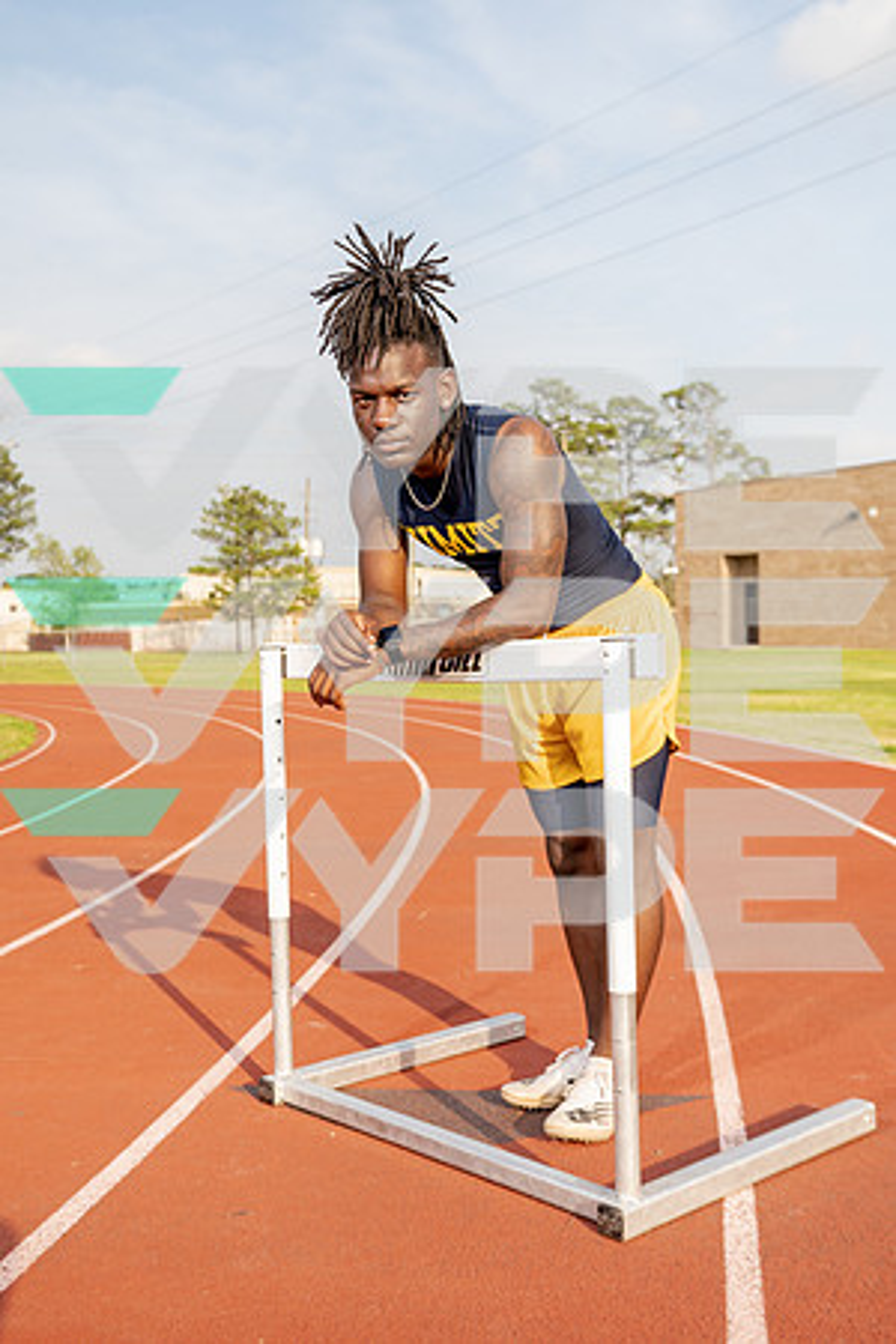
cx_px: 448
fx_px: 1456
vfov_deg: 49.6
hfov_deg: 34.2
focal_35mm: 39
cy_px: 672
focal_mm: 39
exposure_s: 1/250
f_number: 5
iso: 100
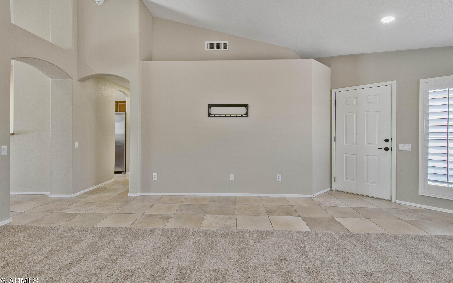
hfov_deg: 97.8
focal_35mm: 16
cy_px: 138
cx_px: 222
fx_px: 198
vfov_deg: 71.3
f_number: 7.1
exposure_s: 1/13
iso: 200
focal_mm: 10
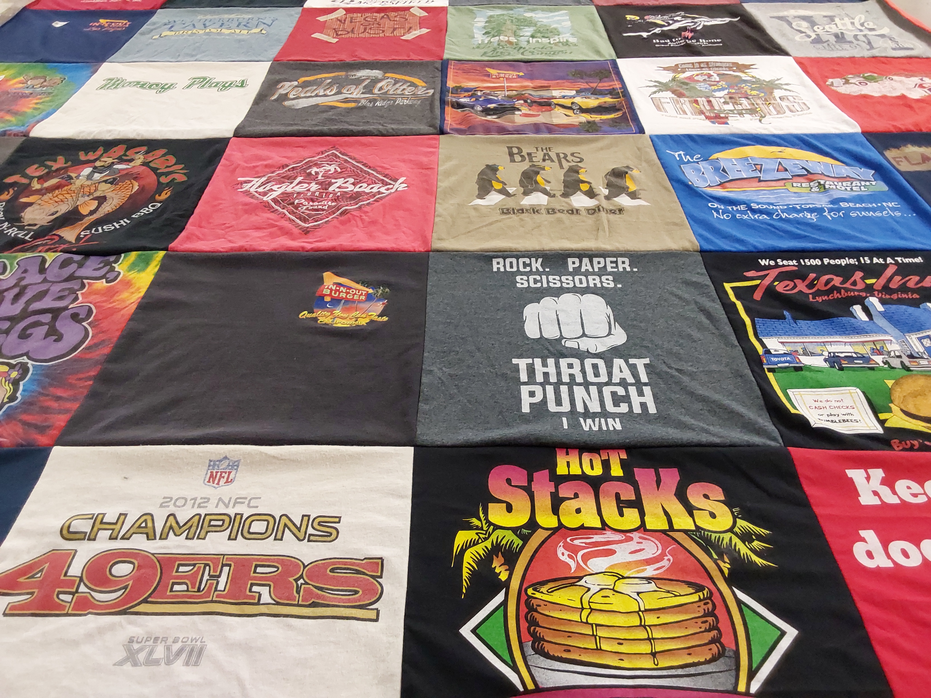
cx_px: 466
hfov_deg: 63.4
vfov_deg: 49.7
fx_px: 753
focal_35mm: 28
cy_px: 349
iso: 160
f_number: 1.9
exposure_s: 1/60
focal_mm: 2.91
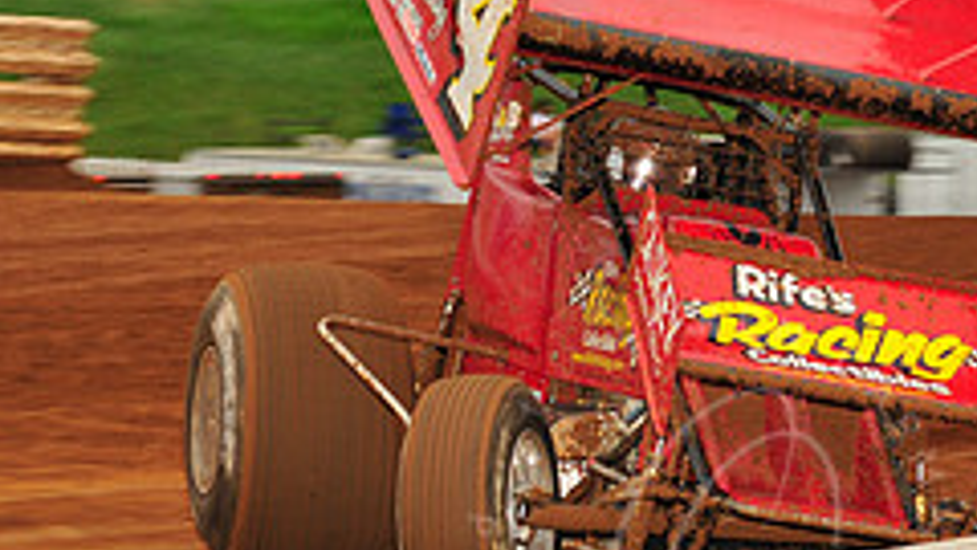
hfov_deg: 7.6
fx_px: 7331
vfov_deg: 4.3
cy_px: 175
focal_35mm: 283
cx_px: 708
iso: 800
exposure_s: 1/320
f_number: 7.1
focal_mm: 112
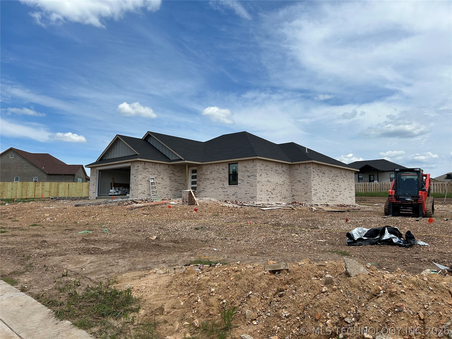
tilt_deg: +6.4
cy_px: 170
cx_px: 226
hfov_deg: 67.3
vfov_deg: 53.1
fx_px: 339
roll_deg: -0.6
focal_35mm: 26
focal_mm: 5.7
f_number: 1.5
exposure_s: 1/6211
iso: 50
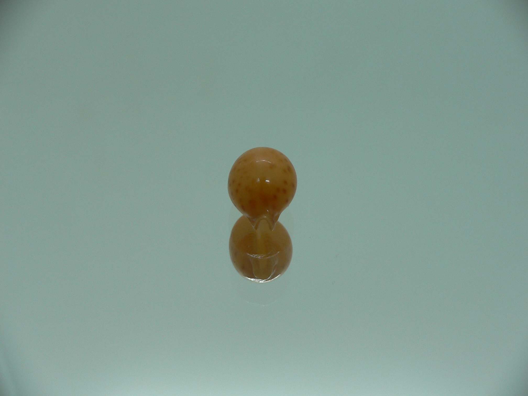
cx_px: 264
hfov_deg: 52.6
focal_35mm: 35
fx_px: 534
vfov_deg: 40.7
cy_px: 198
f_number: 2.8
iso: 80
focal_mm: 4.6
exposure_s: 1/60
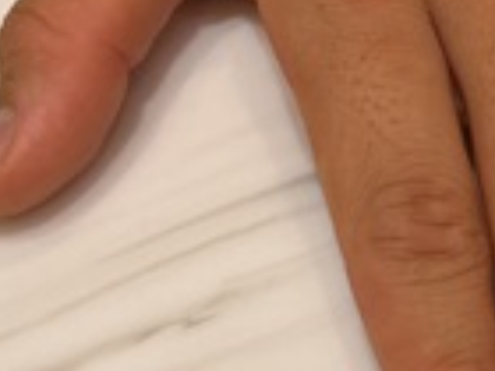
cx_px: 711
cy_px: 205
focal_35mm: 124
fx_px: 1773
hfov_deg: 14.9
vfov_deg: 12.0
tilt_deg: -55.3
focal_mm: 3
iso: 20
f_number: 1.8
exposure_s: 1/156
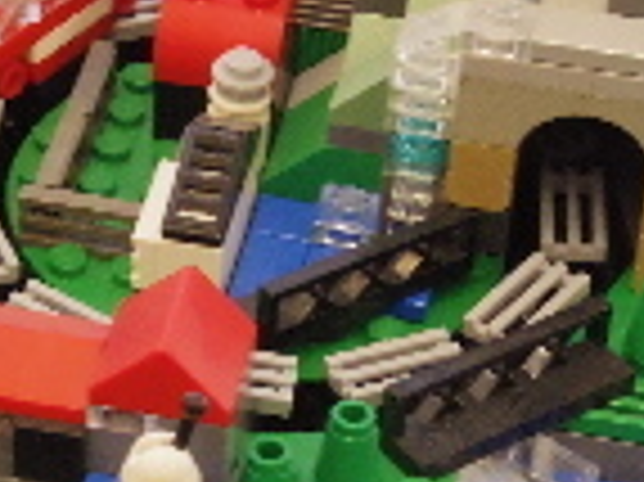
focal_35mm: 172
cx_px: 32
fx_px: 3197
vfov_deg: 8.6
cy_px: 194
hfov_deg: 11.4
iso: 800
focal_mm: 7.4
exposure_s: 1/60
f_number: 4.5
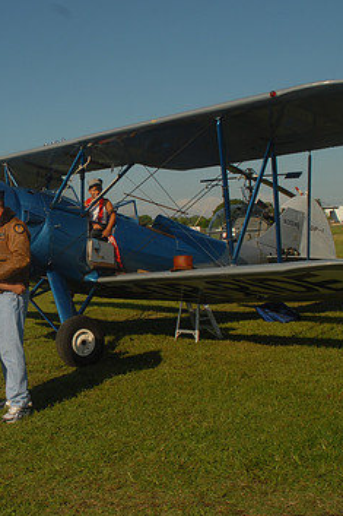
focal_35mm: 52
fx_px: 741
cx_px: 12
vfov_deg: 38.3
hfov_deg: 25.0
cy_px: 257
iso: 100
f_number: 11
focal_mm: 21
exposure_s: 1/250
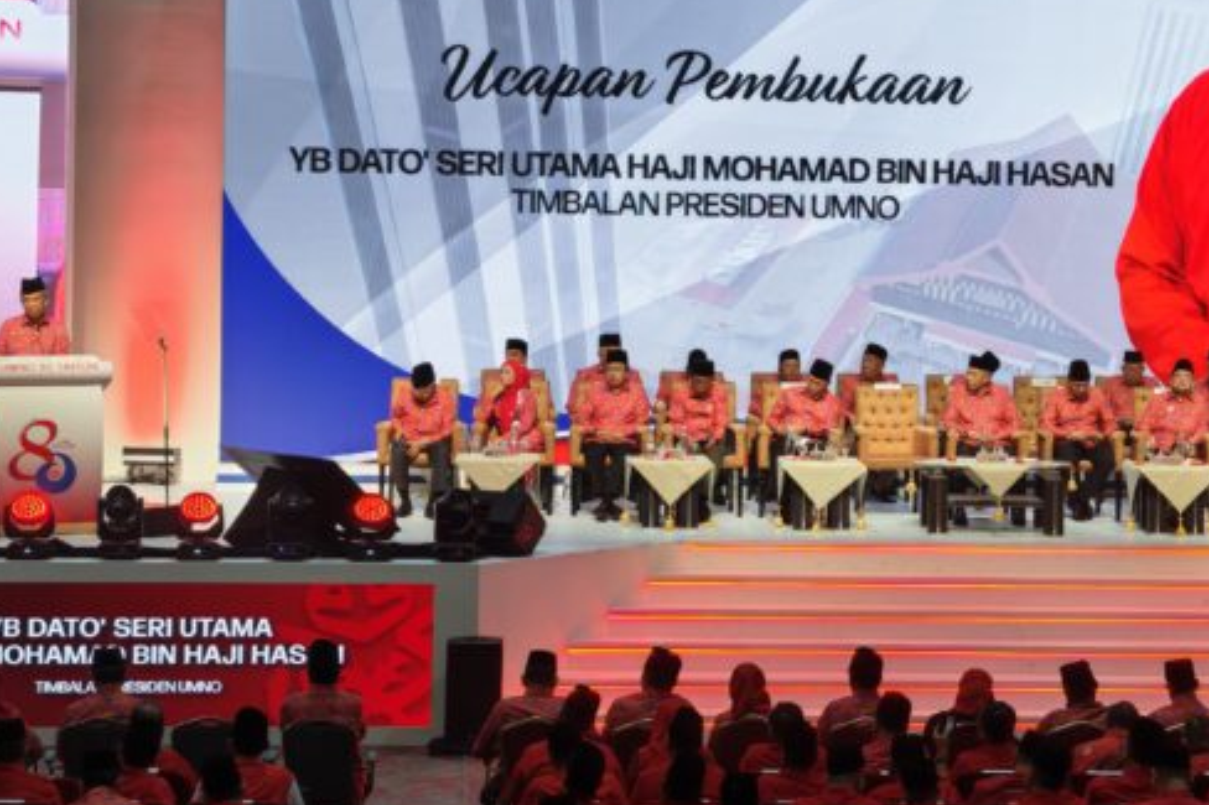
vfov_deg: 12.6
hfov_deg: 18.9
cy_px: 243
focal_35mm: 108
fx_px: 3626
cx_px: 818
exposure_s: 1/100
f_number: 1.6
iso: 80
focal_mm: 6.55
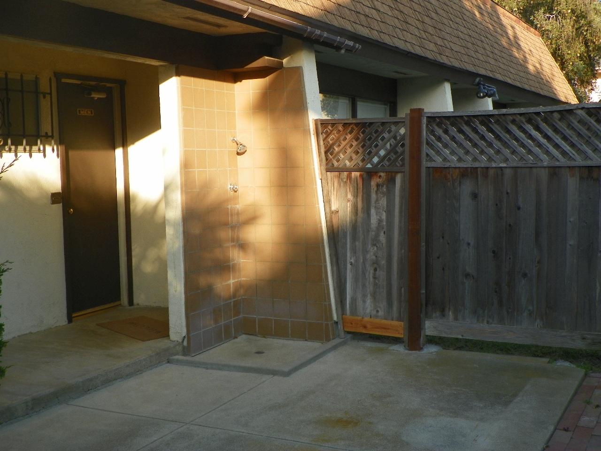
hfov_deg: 39.7
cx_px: 300
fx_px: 833
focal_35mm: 48
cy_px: 226
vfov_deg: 30.3
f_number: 3.2
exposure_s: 1/160
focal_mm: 8.5
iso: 64
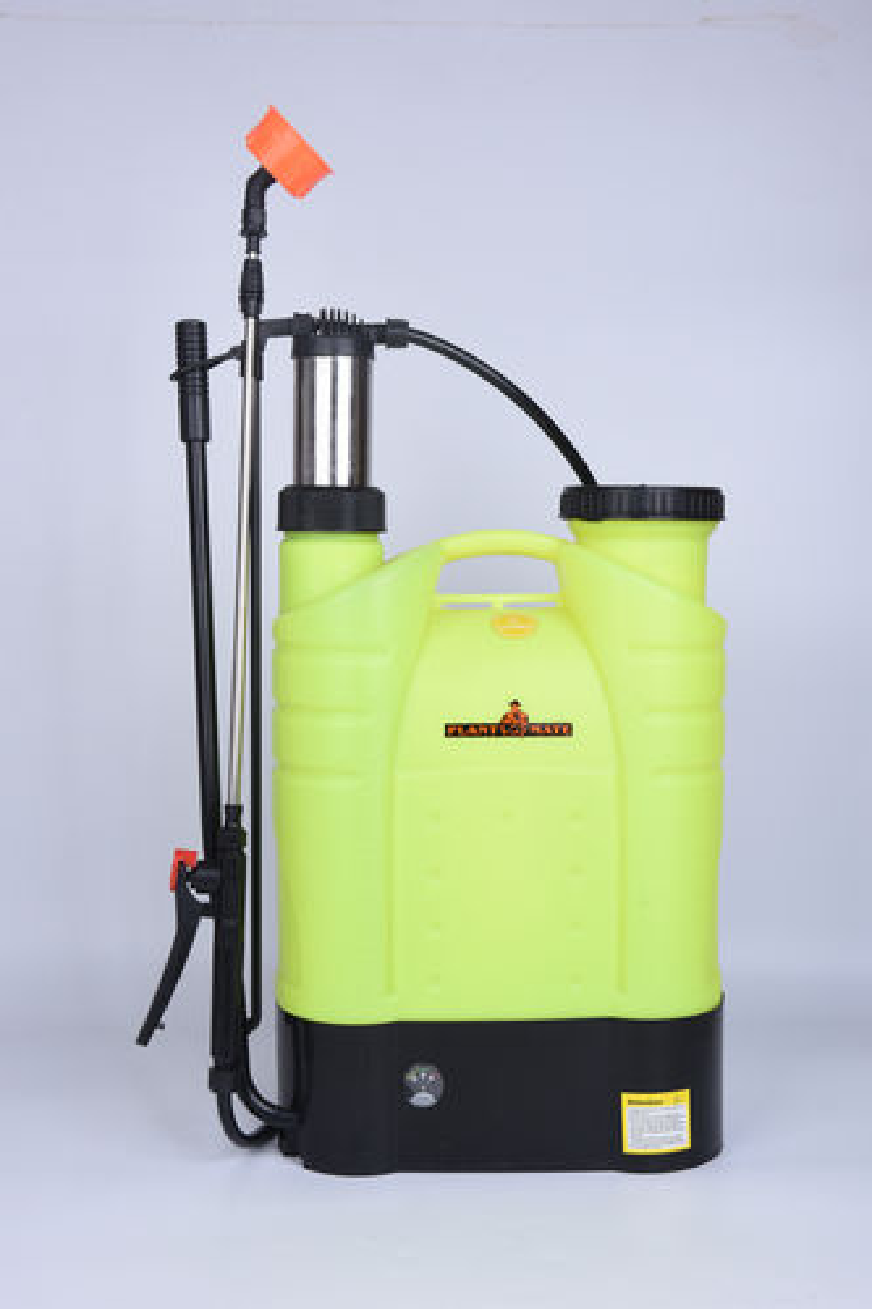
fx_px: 1818
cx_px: 436
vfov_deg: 39.6
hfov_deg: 27.0
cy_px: 654
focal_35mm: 50
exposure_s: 1/125
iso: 250
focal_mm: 50
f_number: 14
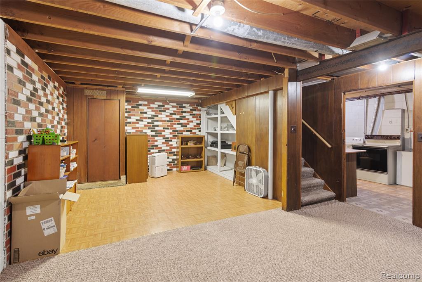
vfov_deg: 70.5
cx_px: 211
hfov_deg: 93.3
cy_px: 141
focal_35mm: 17
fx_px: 199
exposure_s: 1/4
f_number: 9
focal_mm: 17
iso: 400
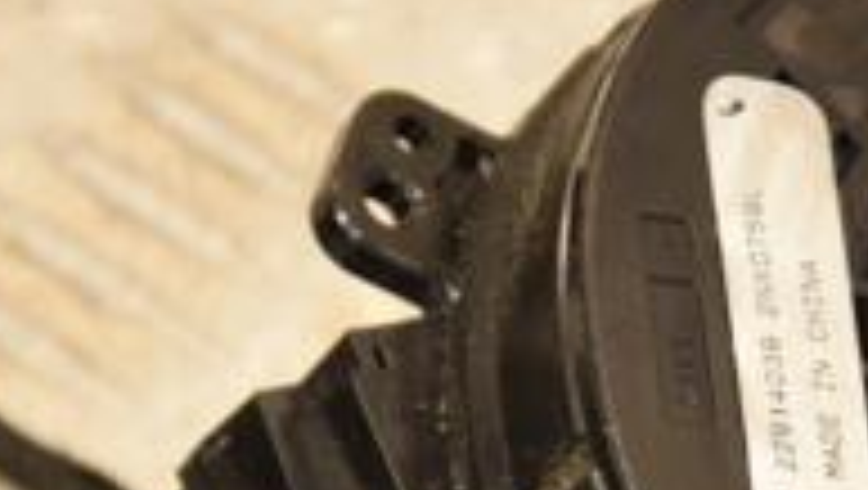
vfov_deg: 3.1
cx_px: 926
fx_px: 9008
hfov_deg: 5.5
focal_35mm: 391
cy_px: 512
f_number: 5.3
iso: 800
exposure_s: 1/200
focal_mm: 80
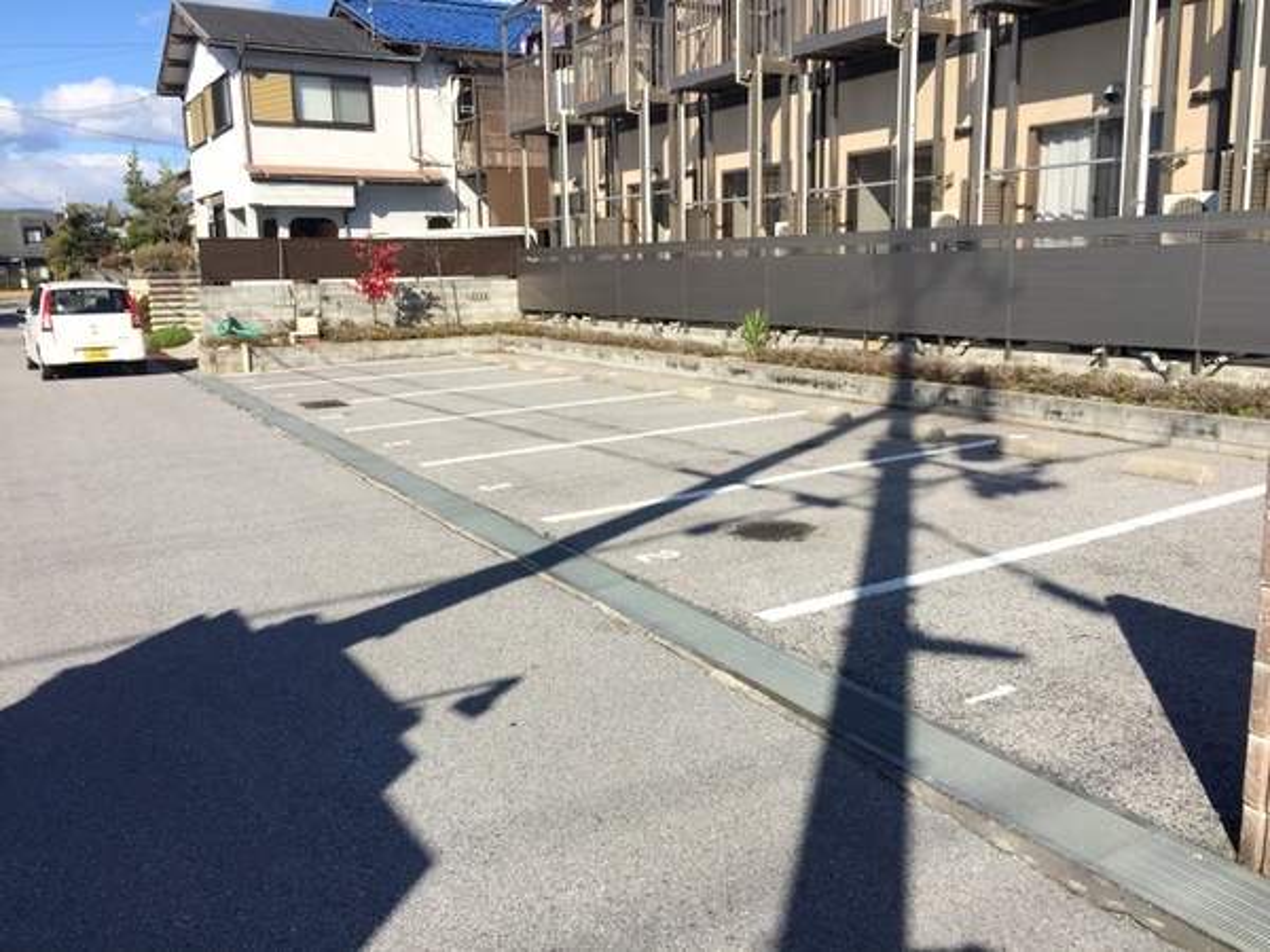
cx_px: 635
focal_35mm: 29
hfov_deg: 61.7
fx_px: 1064
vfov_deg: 48.2
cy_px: 476
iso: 32
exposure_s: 1/2639
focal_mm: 4.15
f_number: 2.2
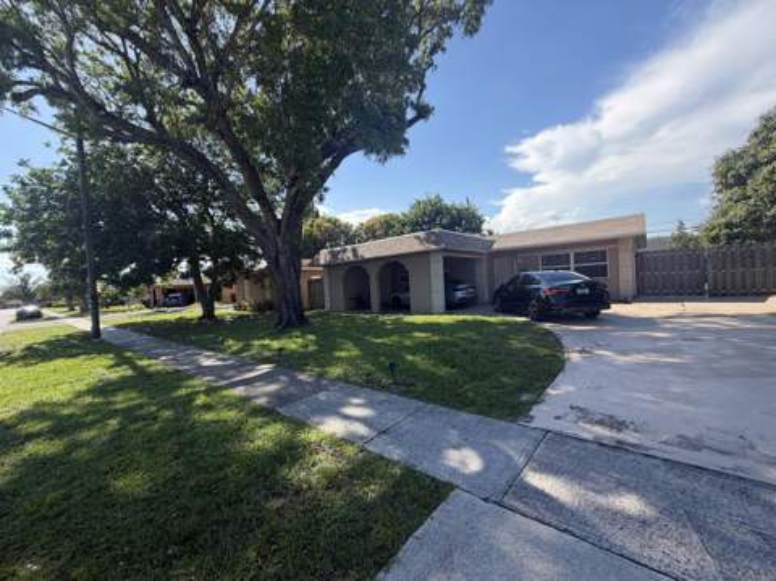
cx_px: 388
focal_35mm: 14
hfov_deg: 102.1
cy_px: 290
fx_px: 314
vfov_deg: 85.6
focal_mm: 2.22
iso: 32
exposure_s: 1/770
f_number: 2.2
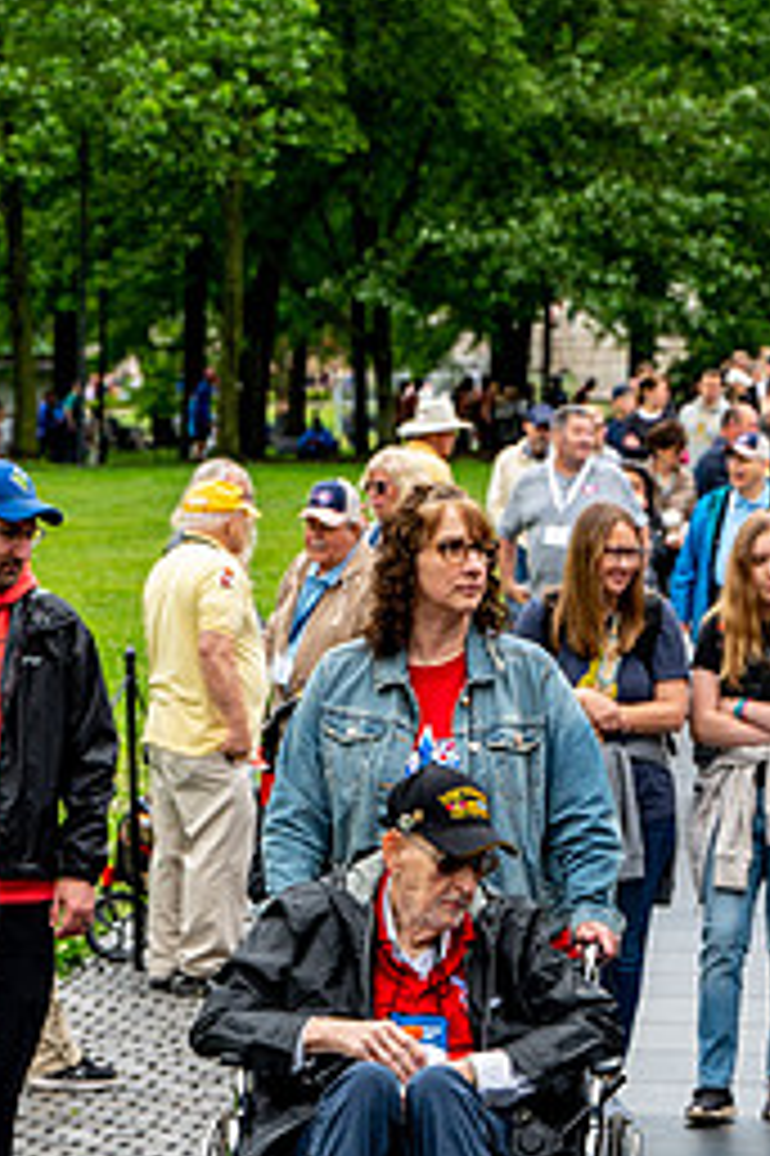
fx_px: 4722
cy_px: 999
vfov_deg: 13.9
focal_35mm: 147
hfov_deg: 9.3
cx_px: 426
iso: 900
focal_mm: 84
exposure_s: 1/640
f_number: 8
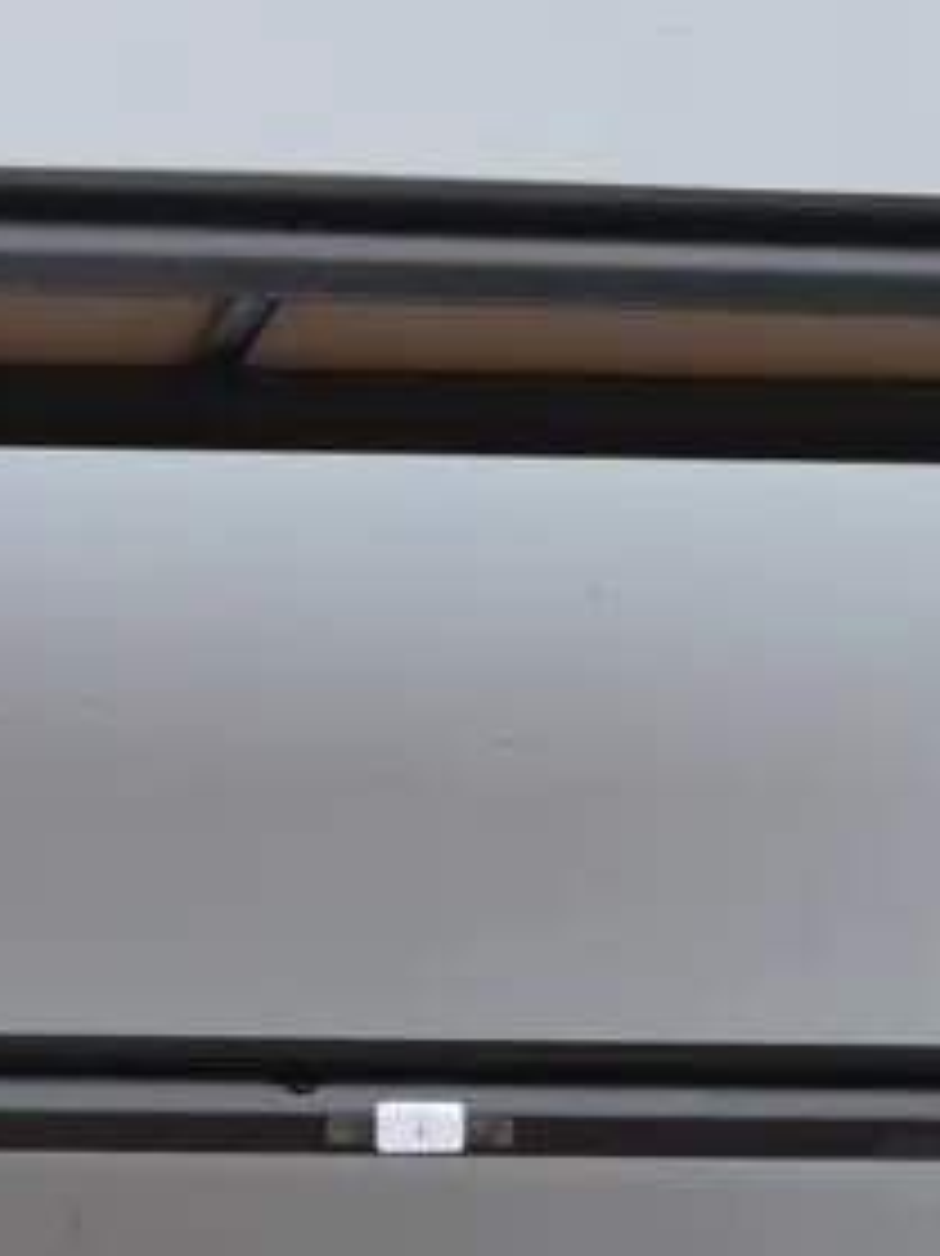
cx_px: 261
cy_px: 2129
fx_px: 5326
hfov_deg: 10.1
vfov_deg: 12.5
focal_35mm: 147
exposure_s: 1/160
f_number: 5
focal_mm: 20
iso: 200
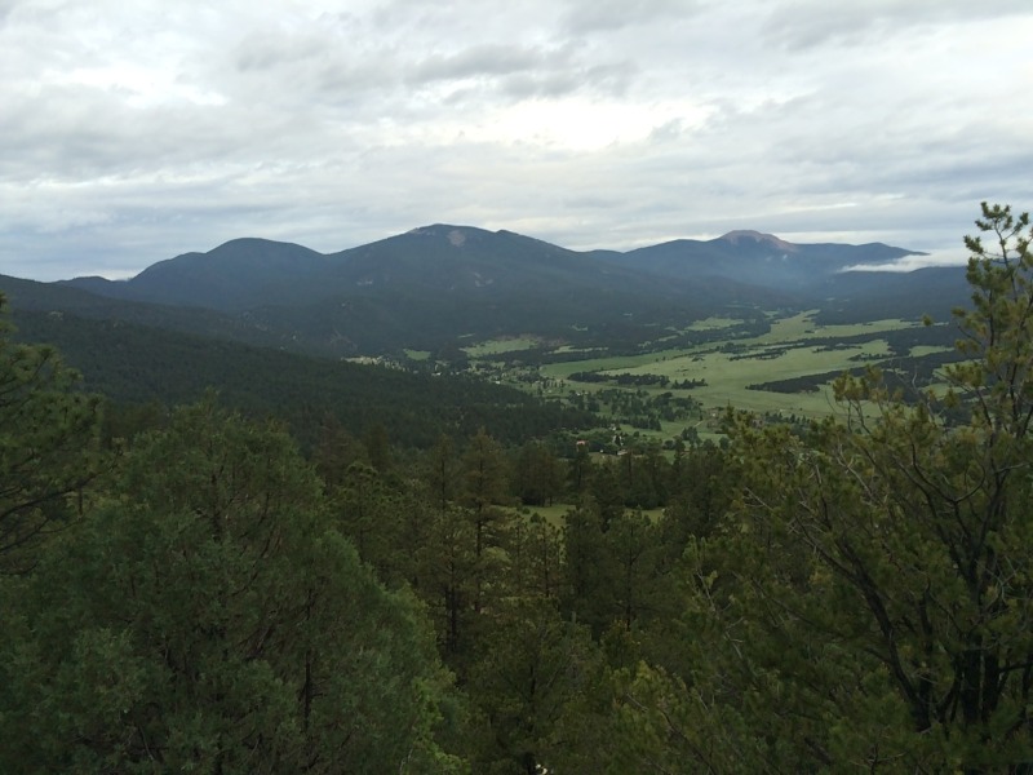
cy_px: 388
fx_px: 865
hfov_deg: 61.7
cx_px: 516
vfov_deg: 48.2
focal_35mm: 29
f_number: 2.2
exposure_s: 1/264
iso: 32
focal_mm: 4.15
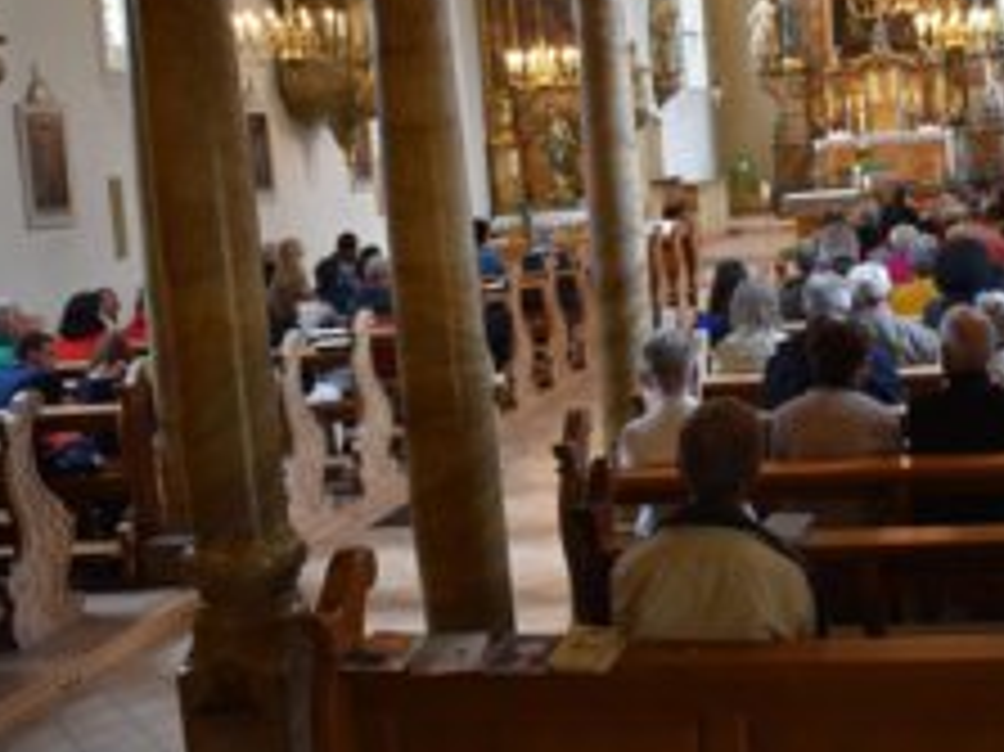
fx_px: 1652
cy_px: 313
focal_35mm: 57
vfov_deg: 25.6
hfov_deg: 33.2
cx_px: 734
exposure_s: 1/60
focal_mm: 22
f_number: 4
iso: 500
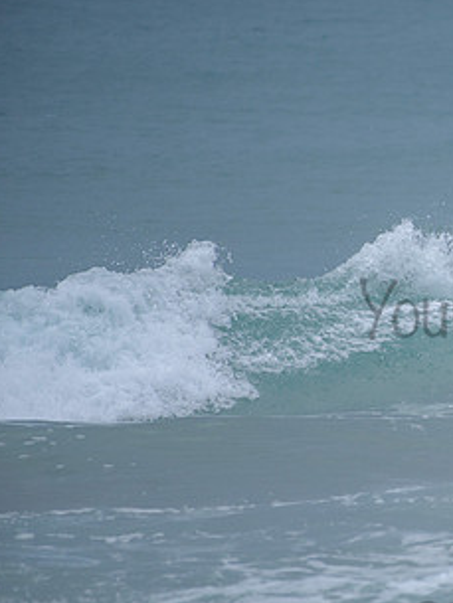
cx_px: 564
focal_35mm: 914
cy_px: 292
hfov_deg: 1.6
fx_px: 15937
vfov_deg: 2.2
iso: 360
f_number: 5.6
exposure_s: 1/2000
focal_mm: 500
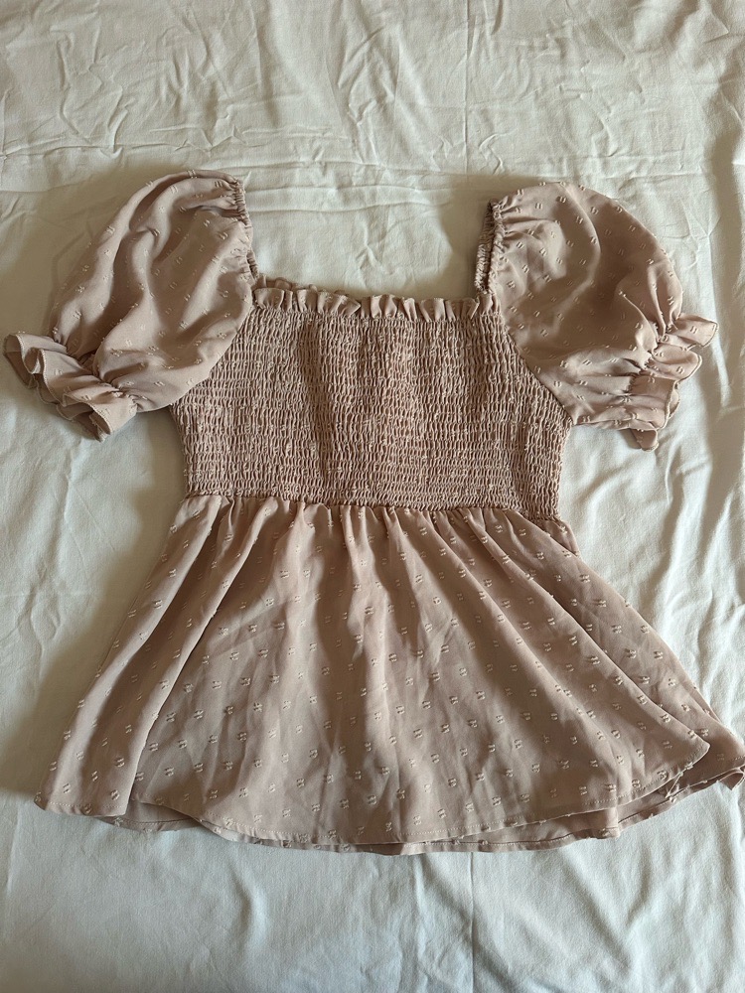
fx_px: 689
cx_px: 372
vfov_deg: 71.6
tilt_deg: -77.7
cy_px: 496
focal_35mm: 24
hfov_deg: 56.8
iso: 250
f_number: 1.78
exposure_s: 1/70
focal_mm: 6.86
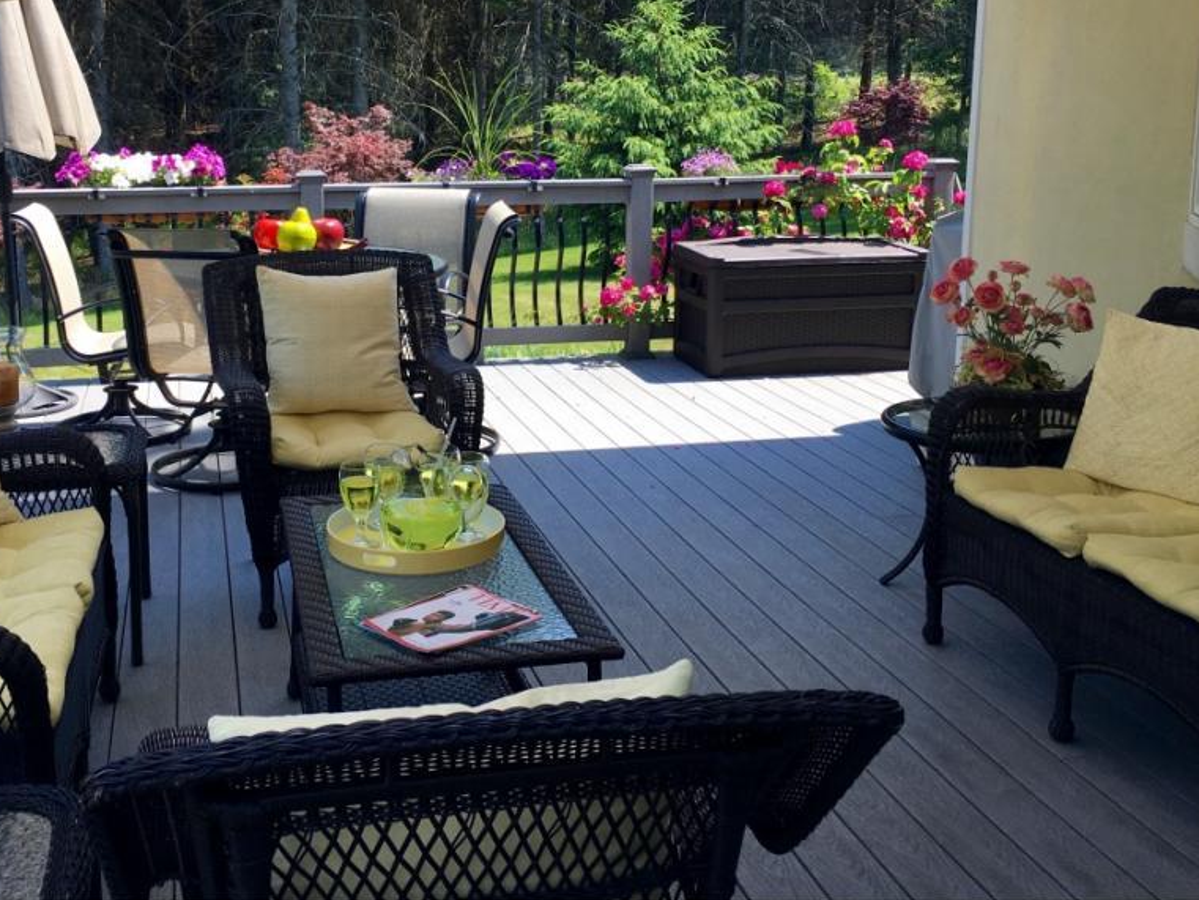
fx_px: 1351
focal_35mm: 39
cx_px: 481
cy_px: 298
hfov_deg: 47.6
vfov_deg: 36.4
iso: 25
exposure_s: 1/439
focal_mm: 4.15
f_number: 2.2
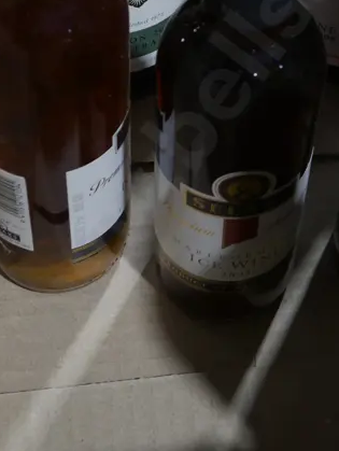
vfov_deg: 20.9
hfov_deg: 16.4
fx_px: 1147
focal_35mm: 88
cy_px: -79
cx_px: 352
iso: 250
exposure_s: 1/60
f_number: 4
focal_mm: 18
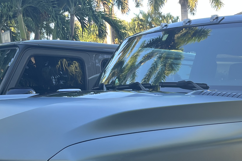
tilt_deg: -14.8
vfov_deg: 19.2
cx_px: 230
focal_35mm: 67
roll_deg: +0.9
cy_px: 190
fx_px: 450
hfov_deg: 28.6
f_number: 1.6
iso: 40
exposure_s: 1/122
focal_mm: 5.1
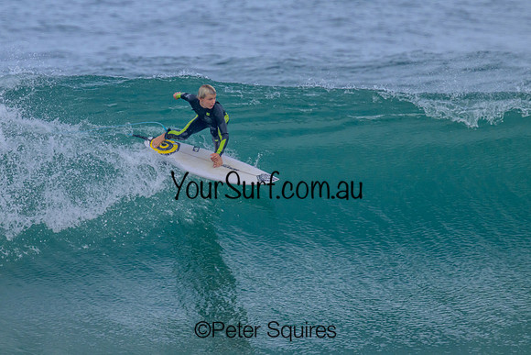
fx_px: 15884
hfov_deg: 1.9
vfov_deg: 1.3
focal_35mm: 1077
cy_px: 141
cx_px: 191
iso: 1400
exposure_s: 1/2000
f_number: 11
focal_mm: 800
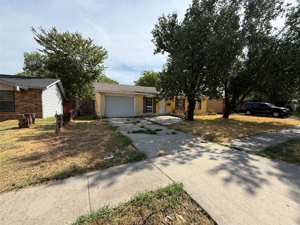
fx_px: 121
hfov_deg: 102.1
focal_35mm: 14
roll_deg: +0.7
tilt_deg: -2.7
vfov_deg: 85.7
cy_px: 112
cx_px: 150
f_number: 2.2
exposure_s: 1/1534
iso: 80
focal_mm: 2.22
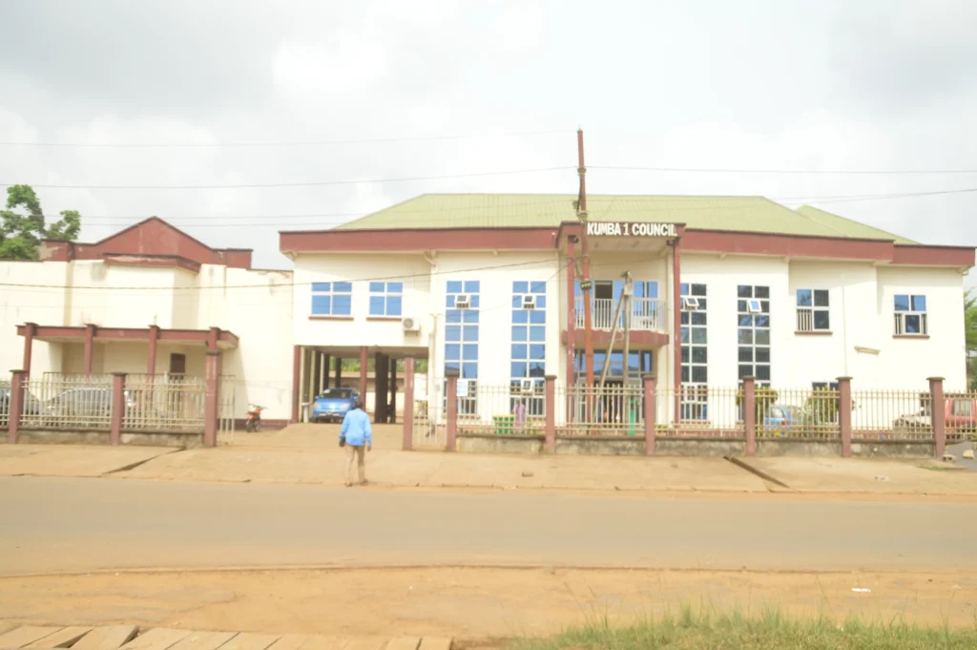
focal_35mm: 33
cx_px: 488
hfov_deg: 57.3
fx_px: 895
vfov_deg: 39.9
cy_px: 325
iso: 100
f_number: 8
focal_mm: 22
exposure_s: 1/250
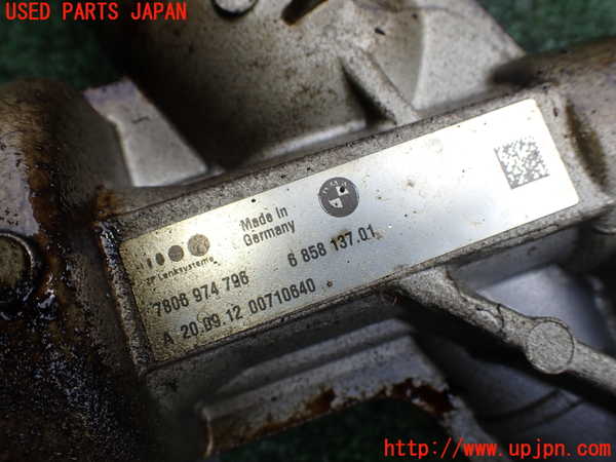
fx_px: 534
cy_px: 231
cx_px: 308
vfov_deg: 46.8
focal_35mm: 30
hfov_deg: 60.0
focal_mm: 5.4
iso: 100
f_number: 3.2
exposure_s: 1/320
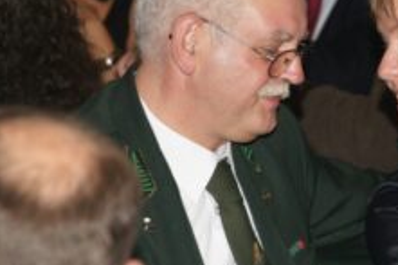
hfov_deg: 5.0
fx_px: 4552
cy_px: 144
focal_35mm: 412
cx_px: 340
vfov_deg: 3.3
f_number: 6.3
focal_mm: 135
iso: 800
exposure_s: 1/125
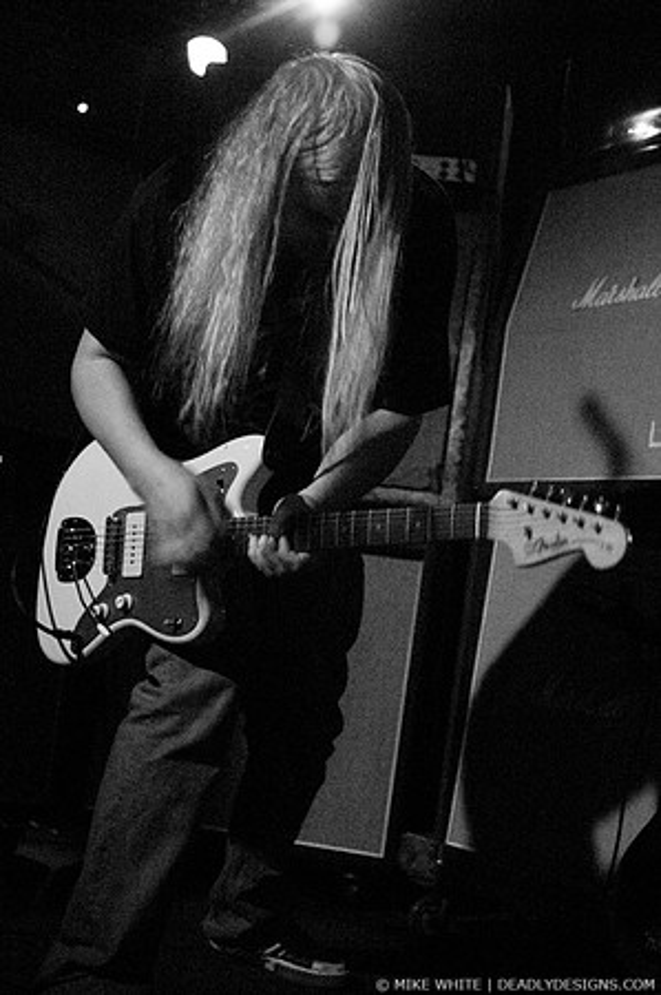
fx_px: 1449
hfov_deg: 25.7
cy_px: 498
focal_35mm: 52
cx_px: 330
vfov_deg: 37.9
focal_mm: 35
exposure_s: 1/30
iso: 1600
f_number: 2.8
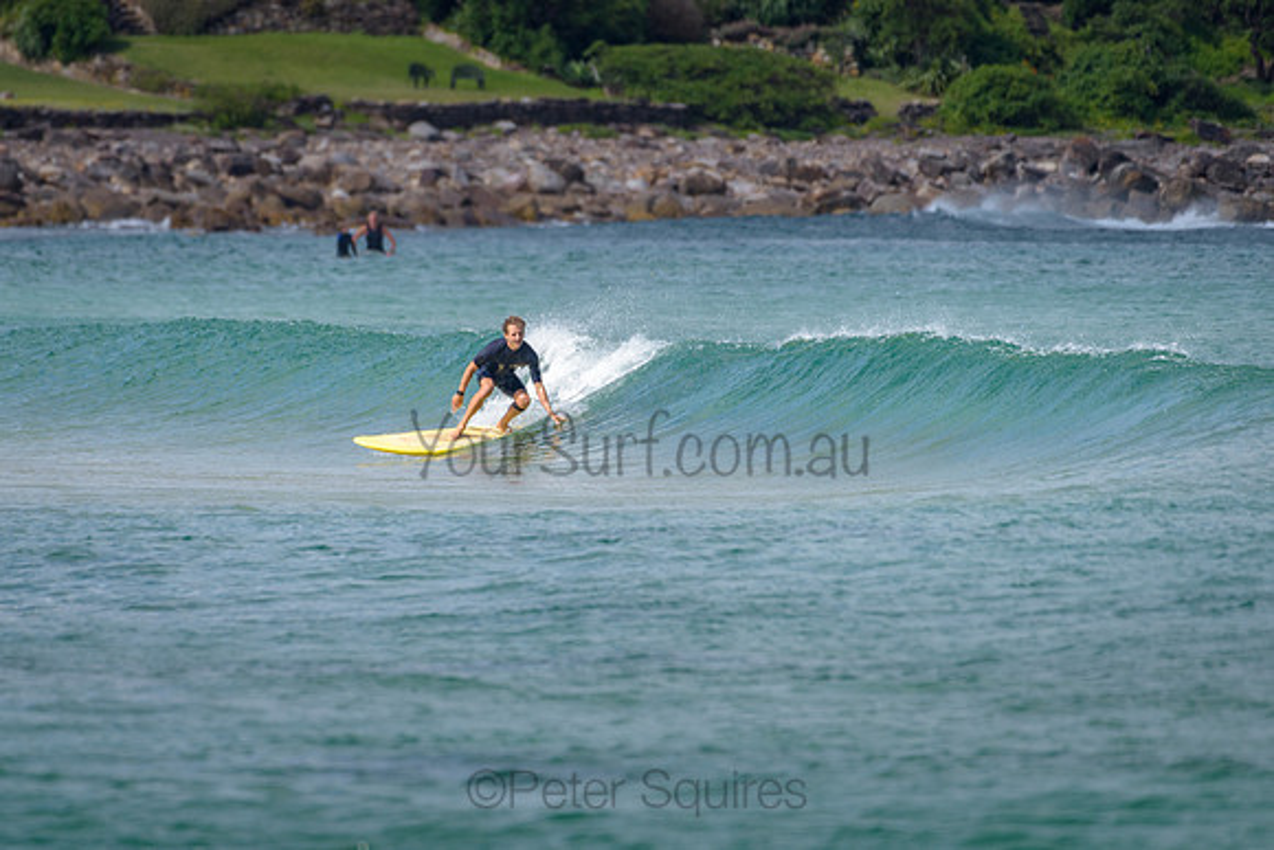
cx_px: 493
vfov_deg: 2.2
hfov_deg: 3.4
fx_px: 21685
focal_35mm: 613
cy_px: 378
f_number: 5.6
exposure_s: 1/2000
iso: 450
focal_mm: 500
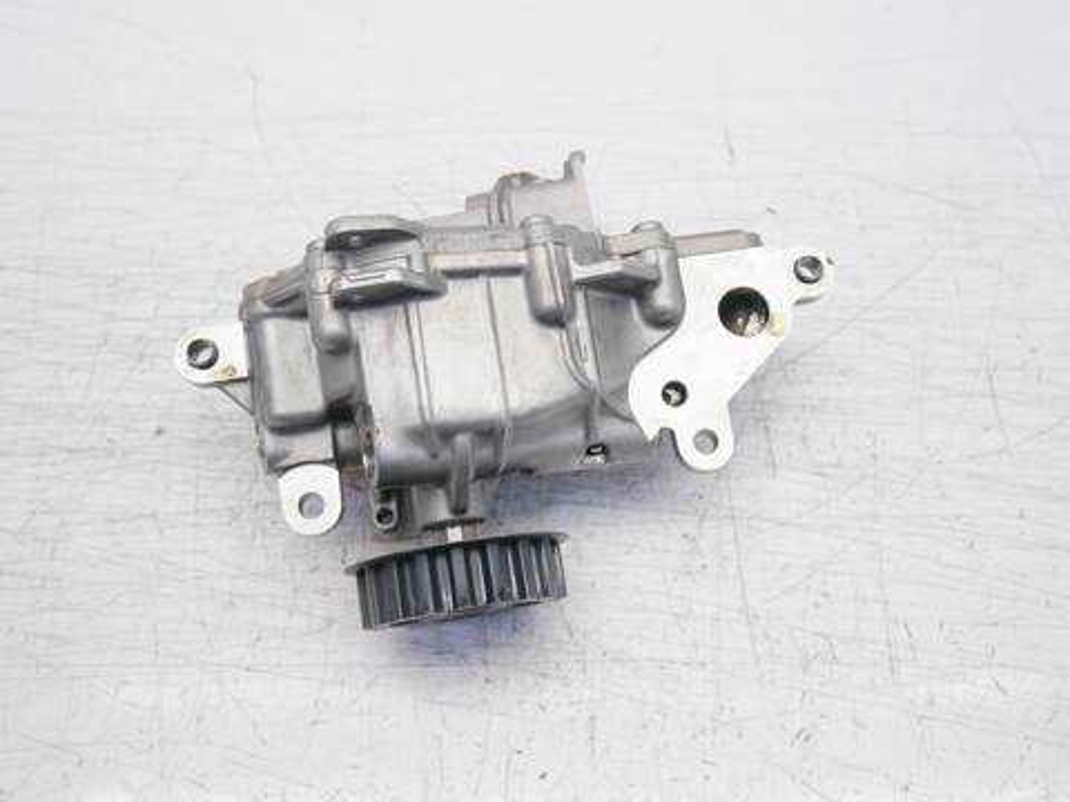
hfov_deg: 56.8
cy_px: 401
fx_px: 989
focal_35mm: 32
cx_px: 535
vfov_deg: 44.2
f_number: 4
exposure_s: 1/100
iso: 200
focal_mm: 16
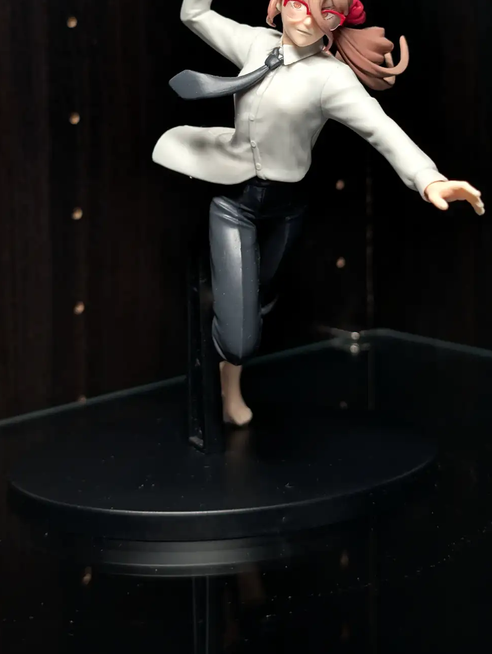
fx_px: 1116
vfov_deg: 32.0
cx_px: 220
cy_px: 157
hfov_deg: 24.9
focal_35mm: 59
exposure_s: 1/10.9
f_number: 1.68
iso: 42
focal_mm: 6.9
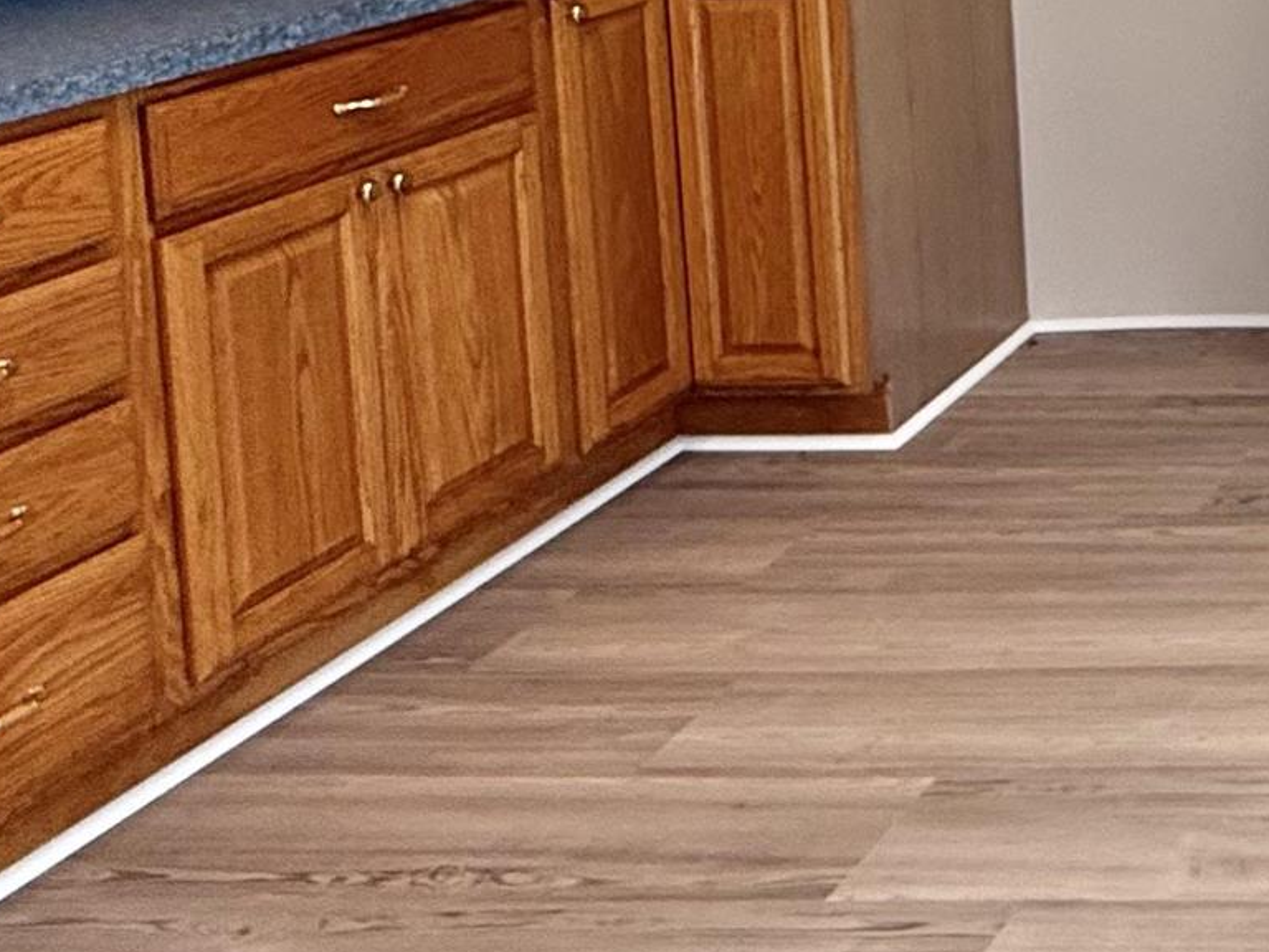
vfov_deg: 23.5
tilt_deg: -2.8
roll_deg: +0.9
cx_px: 1882
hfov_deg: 25.9
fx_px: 2053
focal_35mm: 56
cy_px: -241
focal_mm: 2.22
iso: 100
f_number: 2.2
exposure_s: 1/99
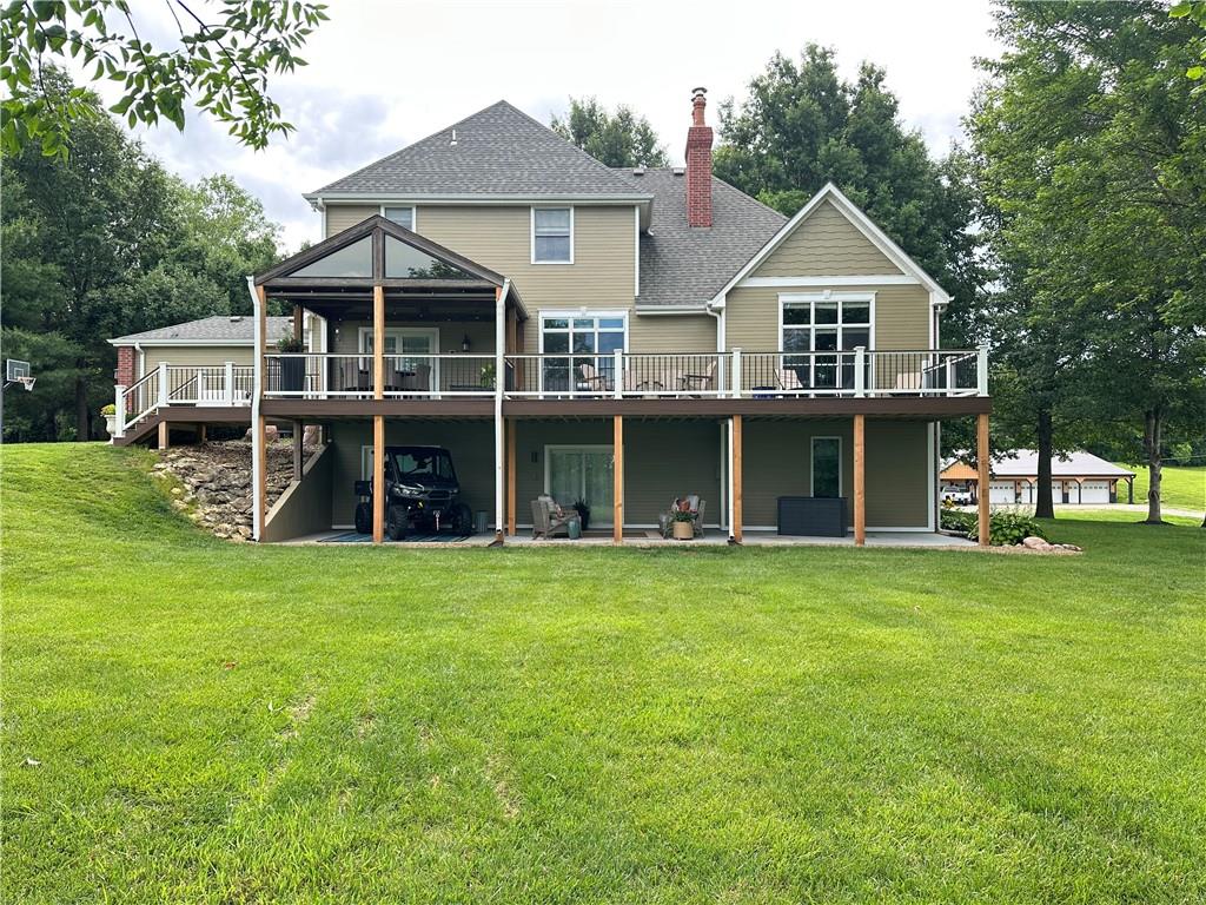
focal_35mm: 24
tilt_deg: +0.8
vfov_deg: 56.8
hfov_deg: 71.6
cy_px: 452
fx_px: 836
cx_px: 603
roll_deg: +0.0
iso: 80
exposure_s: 1/535
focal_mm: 6.86
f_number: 1.78
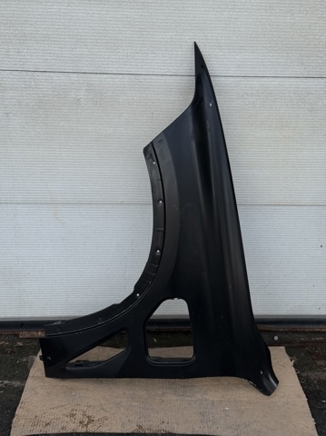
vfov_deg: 39.7
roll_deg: -1.4
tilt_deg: -21.1
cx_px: 163
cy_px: 218
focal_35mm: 48
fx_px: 604
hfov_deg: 30.2
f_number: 1.78
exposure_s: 1/121
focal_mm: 6.76
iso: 64
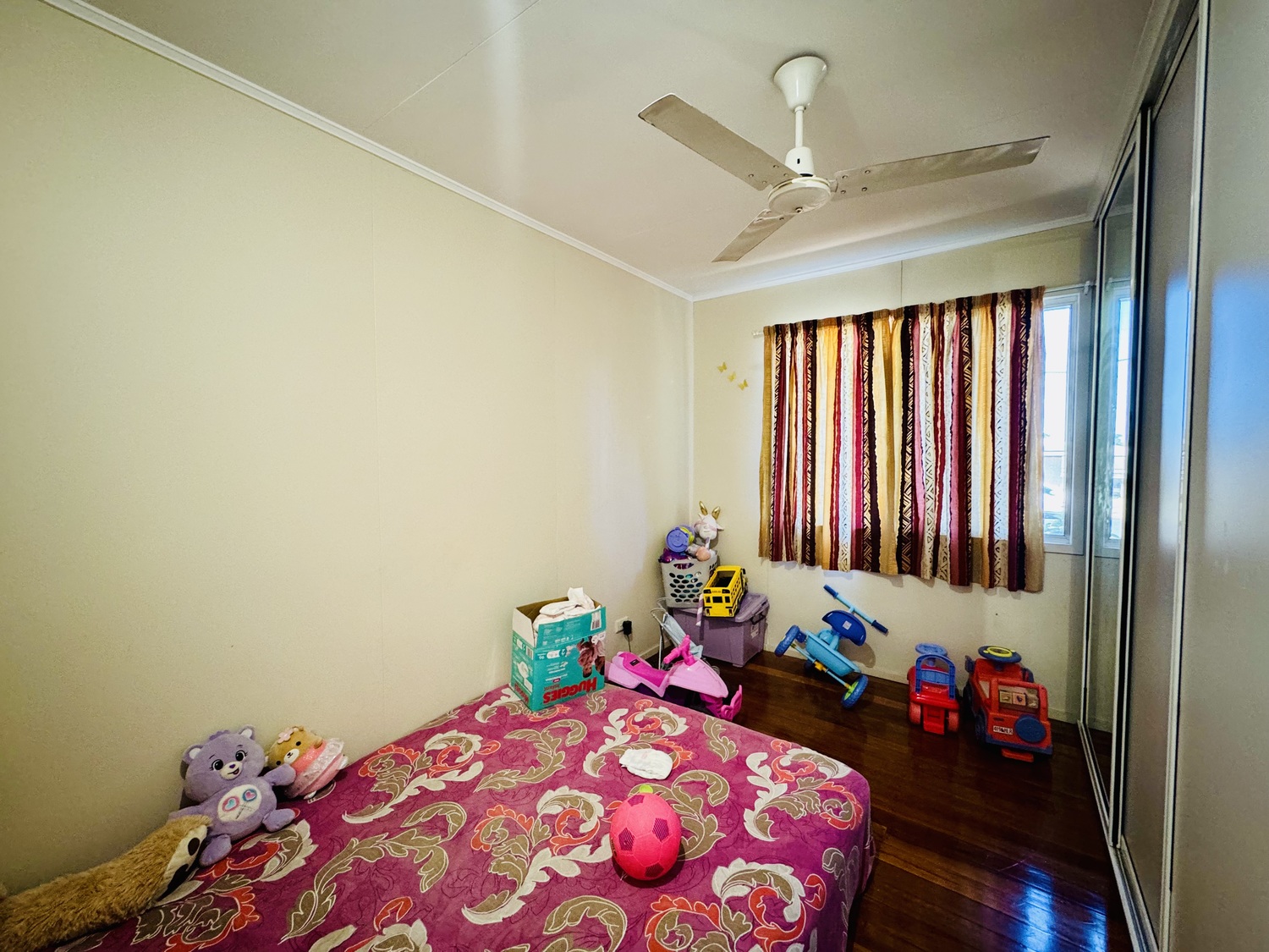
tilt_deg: -3.3
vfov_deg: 85.7
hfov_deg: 102.1
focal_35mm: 14
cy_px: 476
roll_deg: +1.4
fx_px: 513
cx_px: 634
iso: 250
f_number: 2.2
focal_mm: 2.22
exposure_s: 1/50
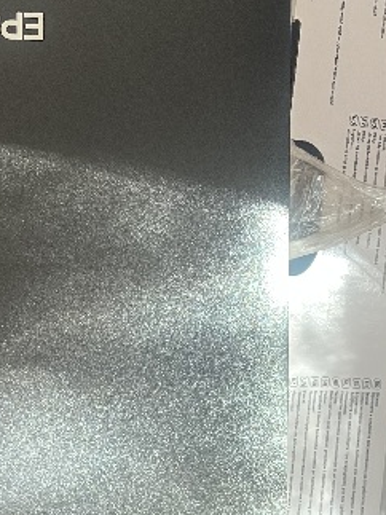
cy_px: 207
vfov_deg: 33.1
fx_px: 863
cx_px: -33
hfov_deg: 23.7
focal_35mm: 58
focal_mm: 5.1
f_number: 1.6
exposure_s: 1/60
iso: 400
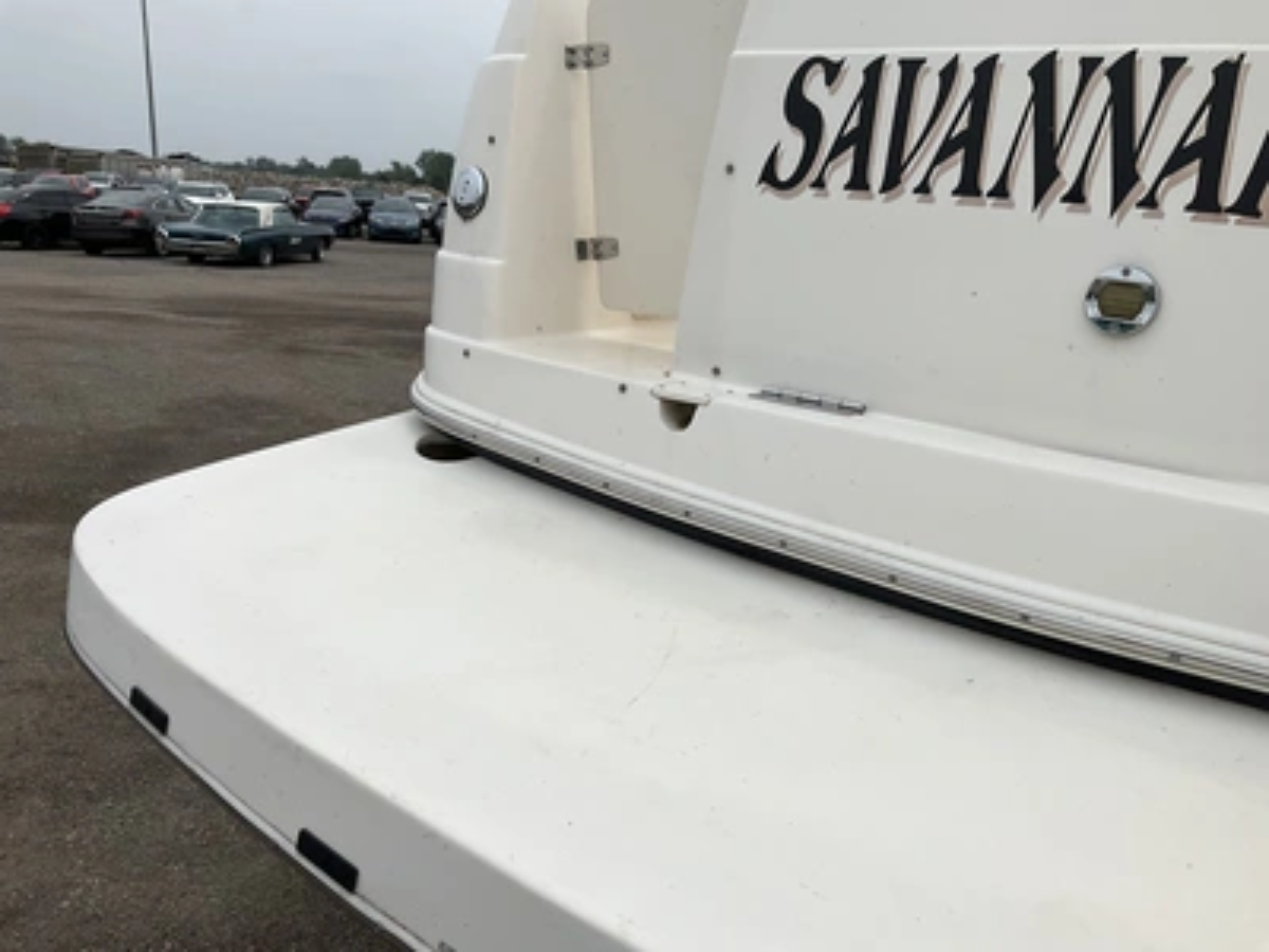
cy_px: 476
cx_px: 634
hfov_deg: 61.7
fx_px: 1063
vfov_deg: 48.2
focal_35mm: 29
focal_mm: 3
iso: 25
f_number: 1.8
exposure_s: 1/4065
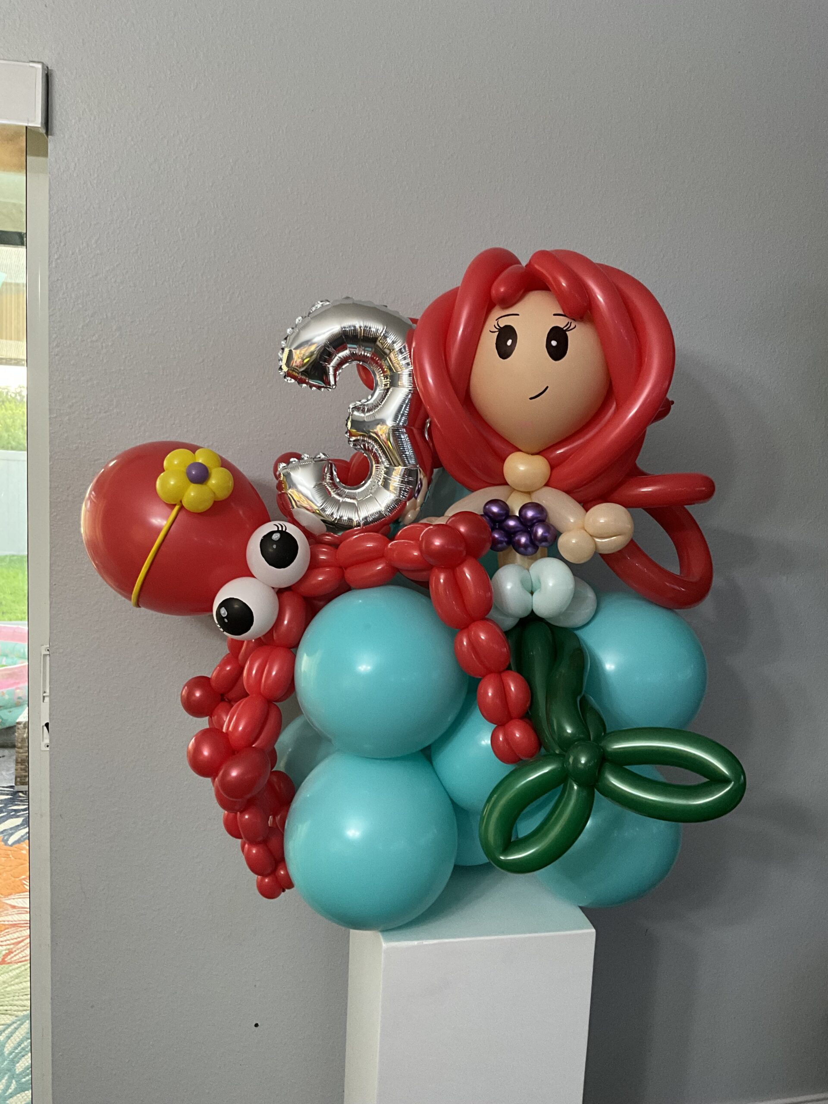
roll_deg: -3.4
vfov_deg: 61.7
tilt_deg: -7.0
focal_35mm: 29
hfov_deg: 48.2
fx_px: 925
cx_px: 414
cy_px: 552
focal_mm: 3
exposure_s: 1/60
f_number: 1.8
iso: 200
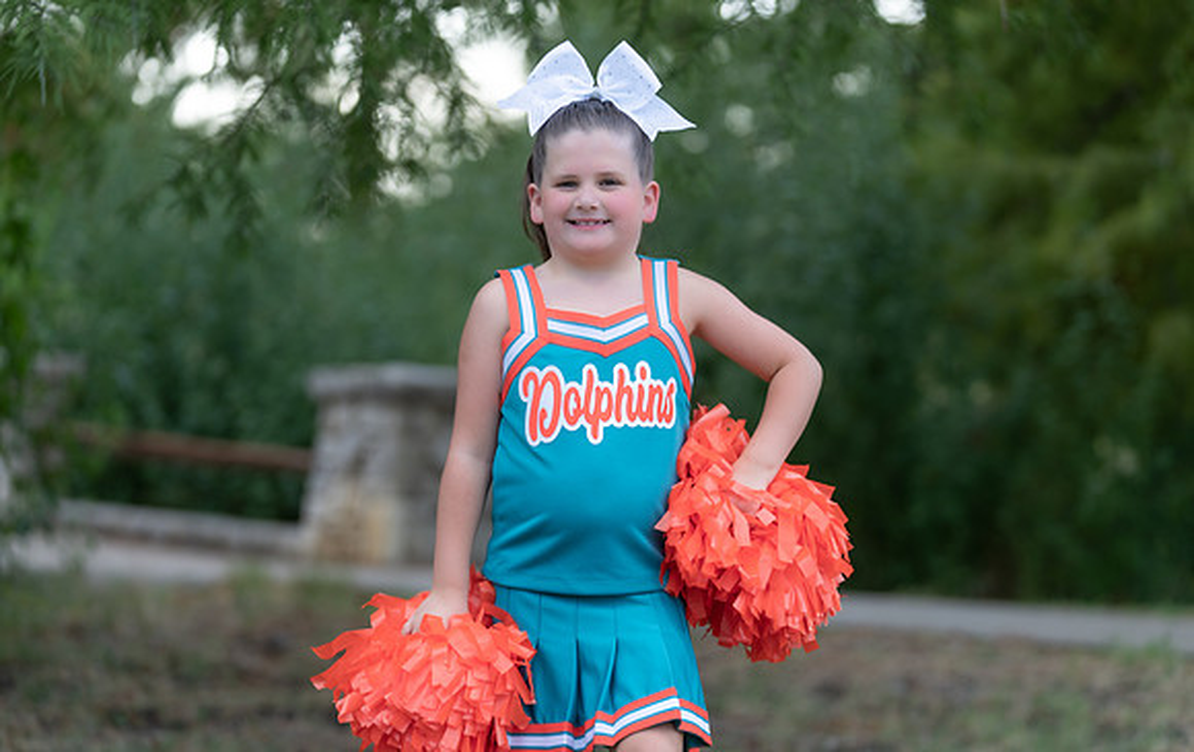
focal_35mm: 119
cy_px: 436
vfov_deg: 11.0
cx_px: 594
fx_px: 3884
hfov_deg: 17.5
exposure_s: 1/320
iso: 100
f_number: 2.8
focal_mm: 107
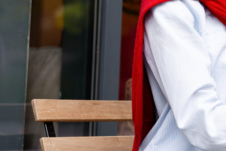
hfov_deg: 14.3
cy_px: -21
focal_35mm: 139
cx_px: 279
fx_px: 872
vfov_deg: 9.7
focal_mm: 55
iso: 200
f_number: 3.2
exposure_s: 1/320
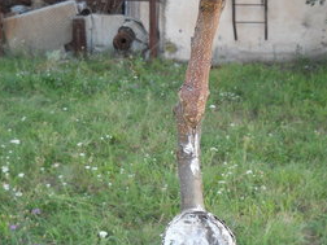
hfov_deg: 33.6
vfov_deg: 25.6
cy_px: 147
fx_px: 538
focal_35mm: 57
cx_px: 200
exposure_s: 1/40
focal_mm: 6.72
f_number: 3.1
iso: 80
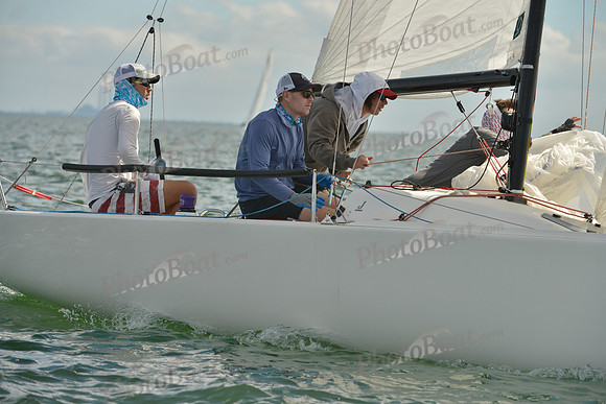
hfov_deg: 9.4
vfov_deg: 6.2
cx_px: 303
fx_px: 3704
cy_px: 202
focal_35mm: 220
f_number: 8
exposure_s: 1/1000
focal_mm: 220
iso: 280
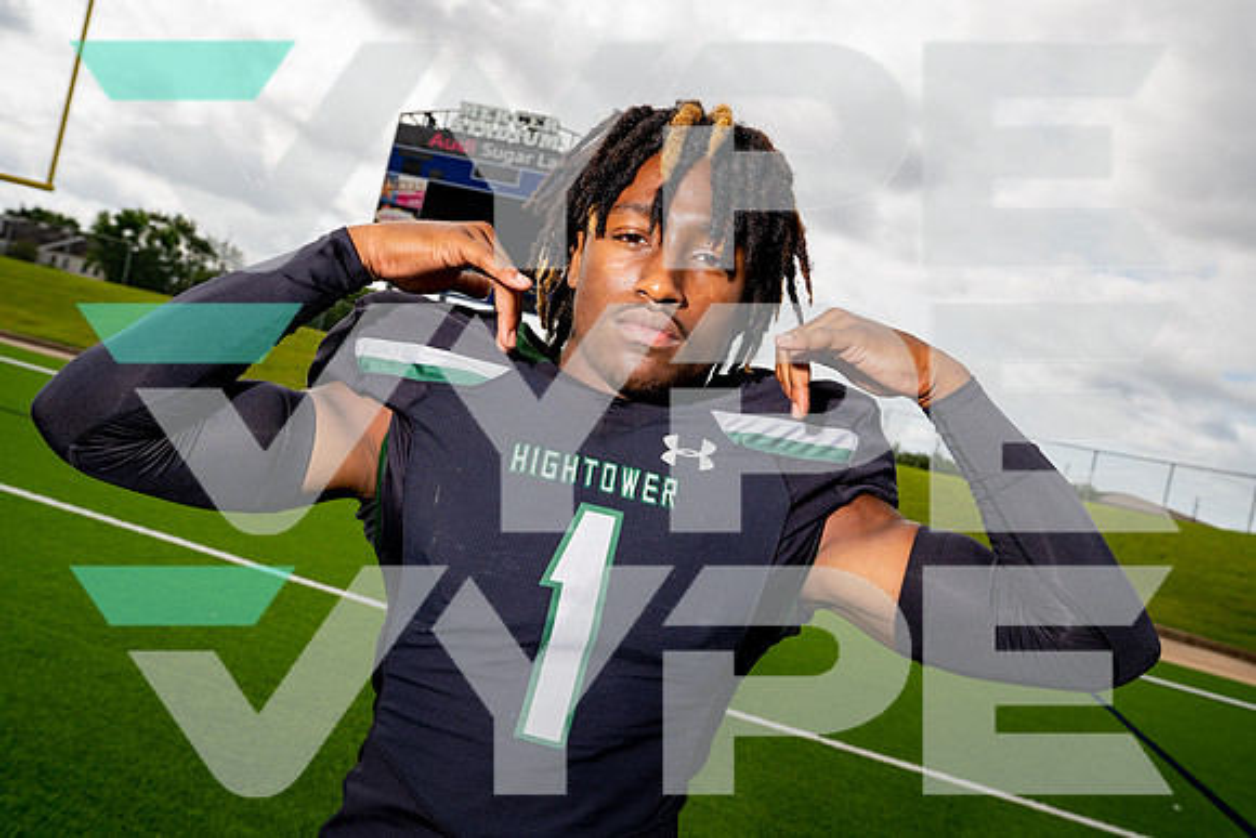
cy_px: 419
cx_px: 628
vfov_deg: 41.1
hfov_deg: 58.7
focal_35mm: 32
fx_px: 1117
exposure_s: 1/250
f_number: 8
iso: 200
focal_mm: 32
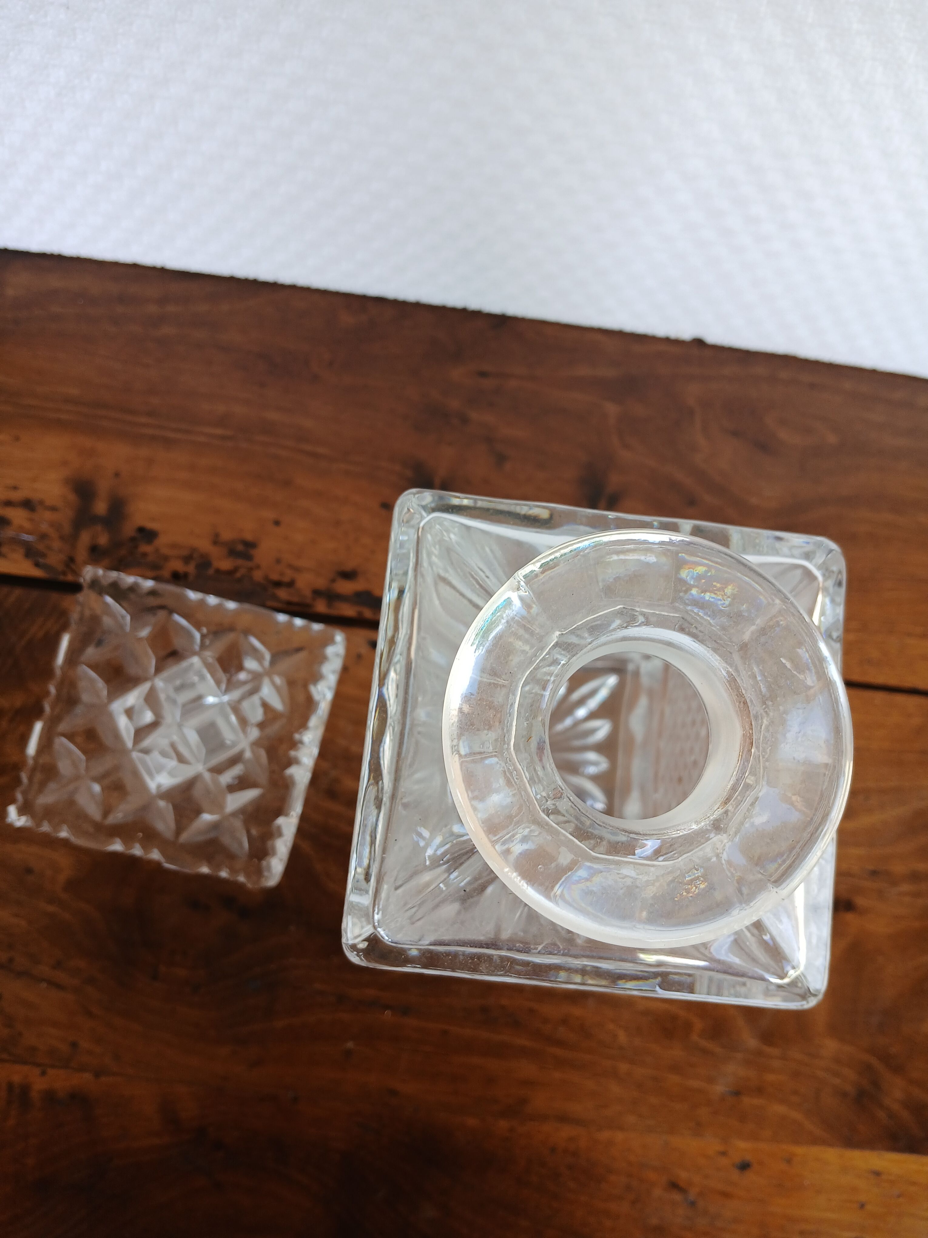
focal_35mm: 26
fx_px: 929
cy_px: 619
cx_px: 464
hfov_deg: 53.1
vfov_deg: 67.3
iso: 40
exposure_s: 1/100
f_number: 1.8
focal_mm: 3.98
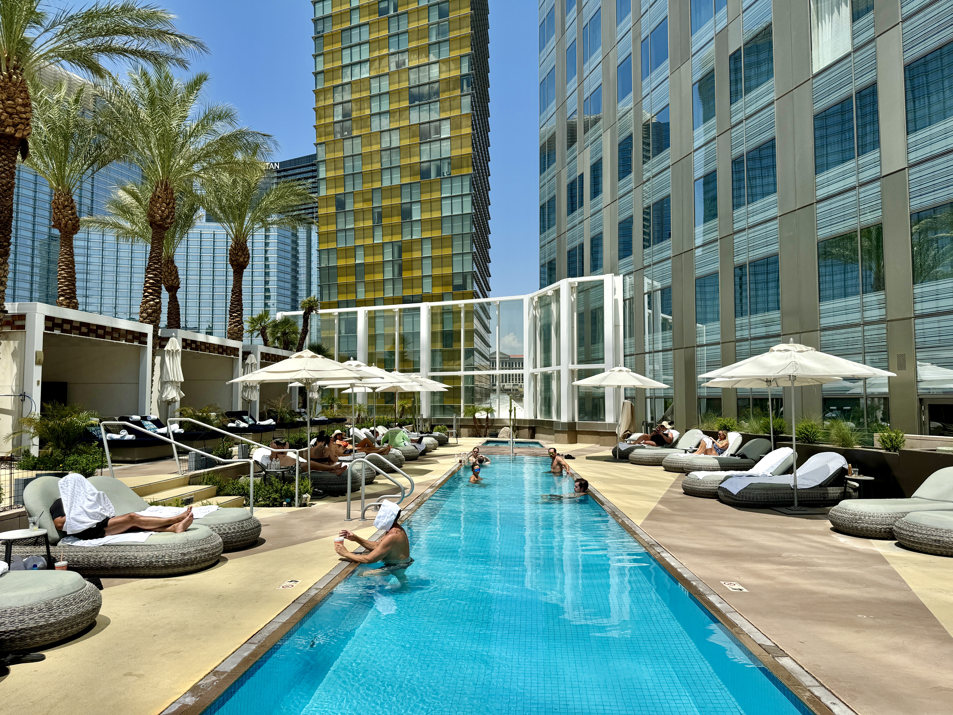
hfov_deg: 71.6
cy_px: 358
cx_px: 476
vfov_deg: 56.8
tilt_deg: +2.9
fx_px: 661
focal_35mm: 24
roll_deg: -0.2
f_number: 1.78
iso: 80
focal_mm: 6.76
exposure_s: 1/10417
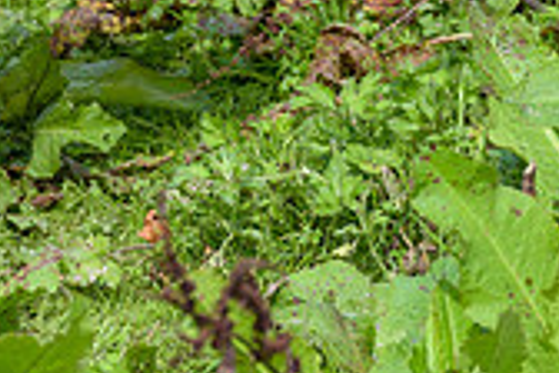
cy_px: -238
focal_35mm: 1493
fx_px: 23181
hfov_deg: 1.4
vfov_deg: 0.9
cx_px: -171
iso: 400
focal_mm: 400
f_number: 5.6
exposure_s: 1/1000
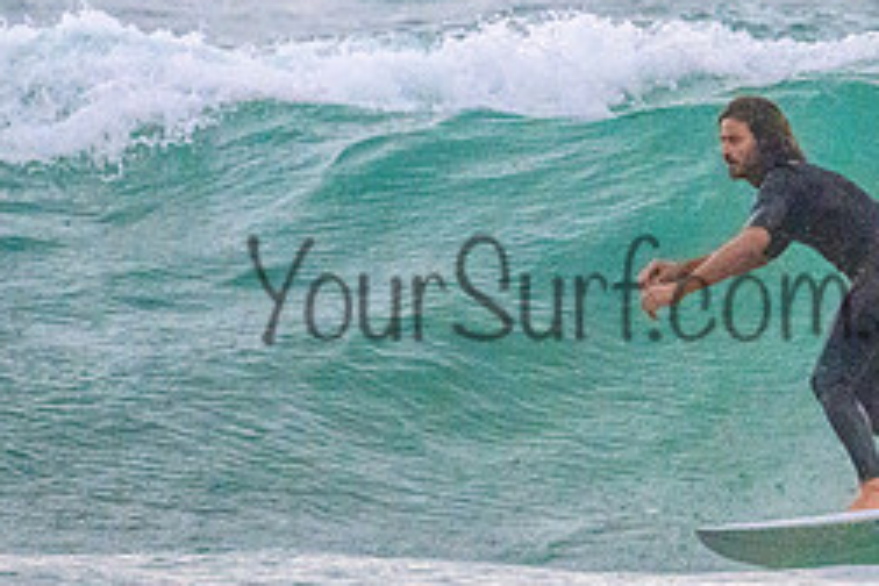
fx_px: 33717
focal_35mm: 1381
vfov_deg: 1.0
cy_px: 260
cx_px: 607
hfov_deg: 1.5
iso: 14400
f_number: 11
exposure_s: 1/2000
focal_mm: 600
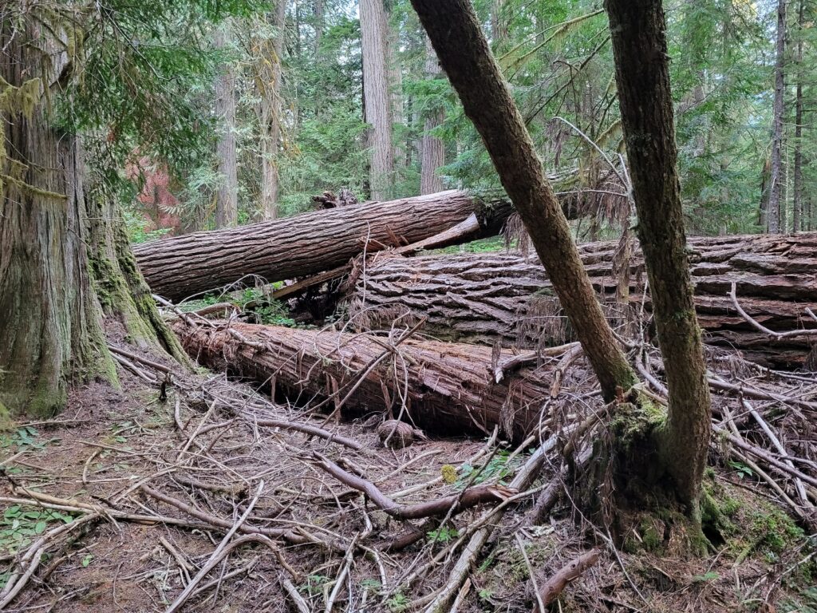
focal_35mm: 26
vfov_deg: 53.1
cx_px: 408
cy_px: 306
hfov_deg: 67.3
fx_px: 614
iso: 500
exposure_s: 1/50
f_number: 1.8
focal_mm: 5.4
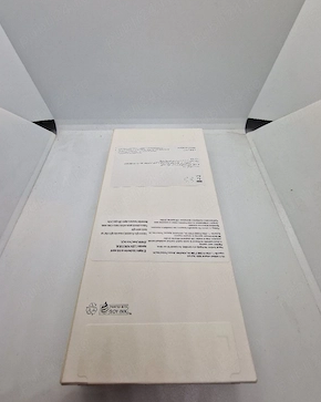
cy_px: 205
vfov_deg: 100.7
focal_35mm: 14
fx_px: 166
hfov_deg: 87.9
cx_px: 162
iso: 50
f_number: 2.2
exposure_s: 1/233
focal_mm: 2.2
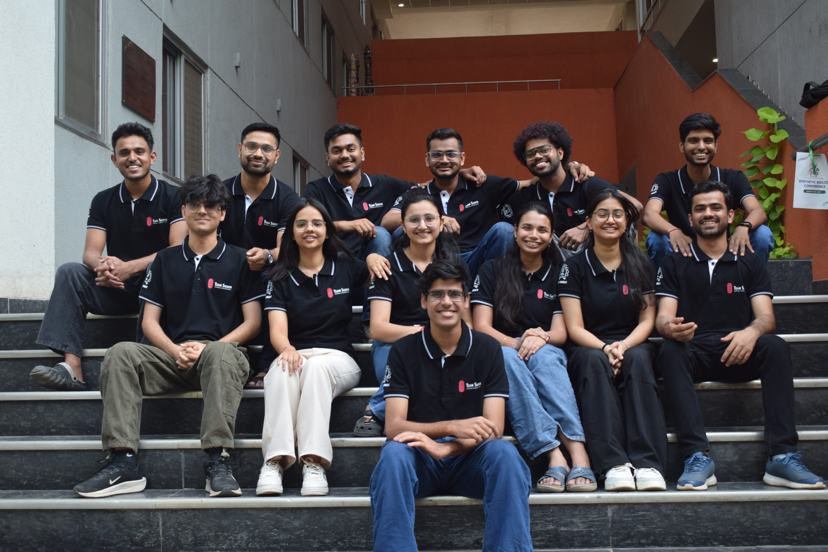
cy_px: 276
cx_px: 414
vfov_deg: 29.9
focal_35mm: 45
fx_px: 1035
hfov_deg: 43.6
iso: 400
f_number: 6.3
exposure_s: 1/160
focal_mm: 30
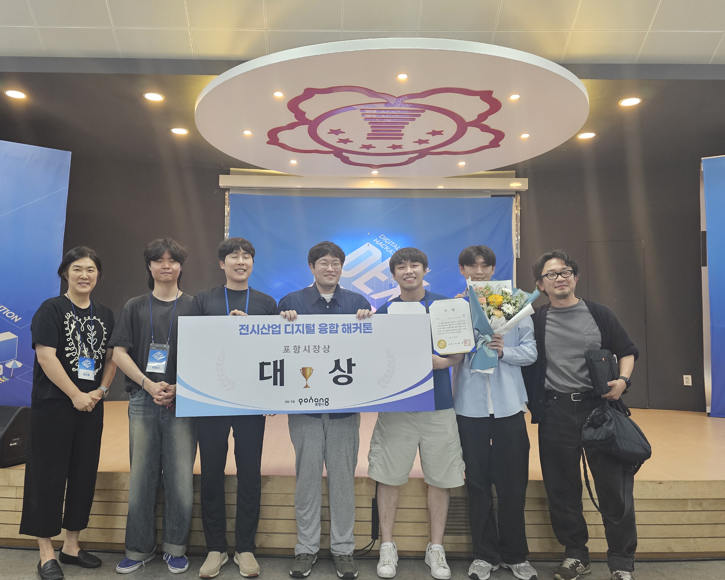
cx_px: 327
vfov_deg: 51.5
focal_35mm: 28
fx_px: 601
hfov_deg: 62.1
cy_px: 295
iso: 400
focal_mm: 6.3
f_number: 1.7
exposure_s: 1/120
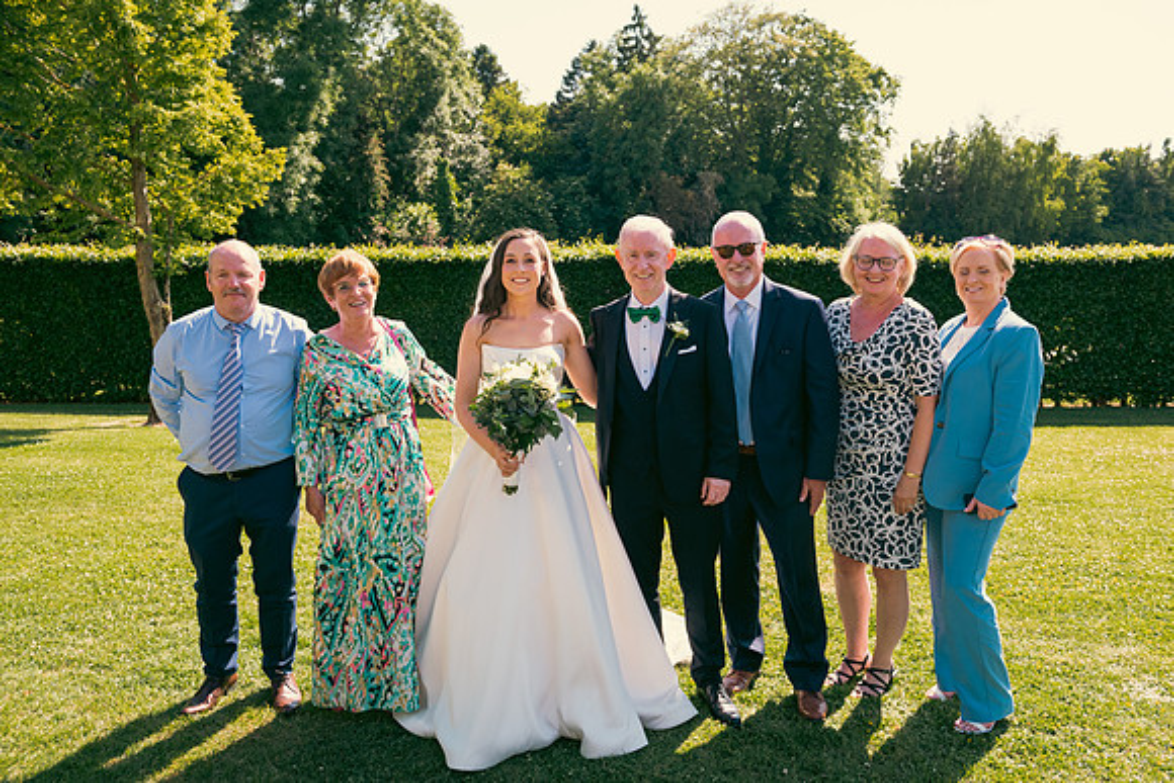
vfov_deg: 45.0
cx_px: 587
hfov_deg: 63.6
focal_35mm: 29
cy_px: 392
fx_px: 946
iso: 200
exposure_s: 1/400
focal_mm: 29
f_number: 5.6
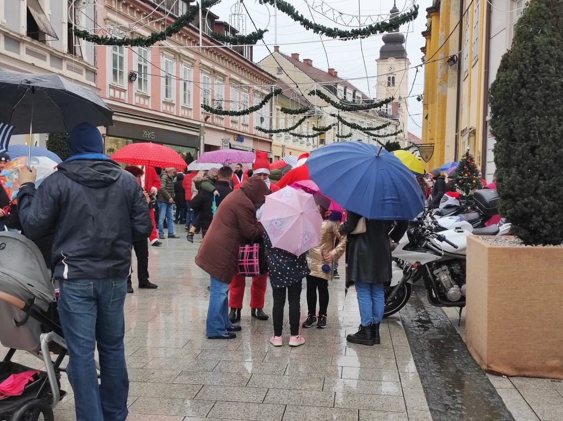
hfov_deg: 69.4
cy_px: 210
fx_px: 406
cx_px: 282
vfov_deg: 54.8
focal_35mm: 25
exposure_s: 1/100
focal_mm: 4.7
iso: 137
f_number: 1.79
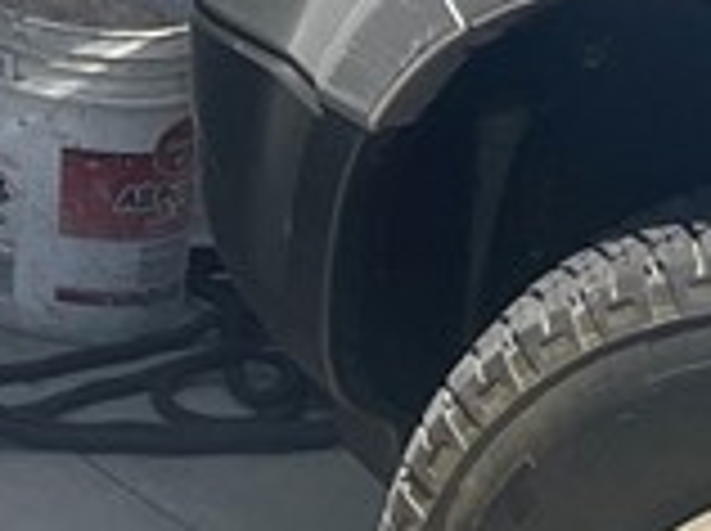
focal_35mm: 169
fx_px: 3466
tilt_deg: -3.5
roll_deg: -0.1
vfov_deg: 7.8
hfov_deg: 9.9
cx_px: -1148
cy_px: -936
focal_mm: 4.2
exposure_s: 1/2212
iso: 32
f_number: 1.6
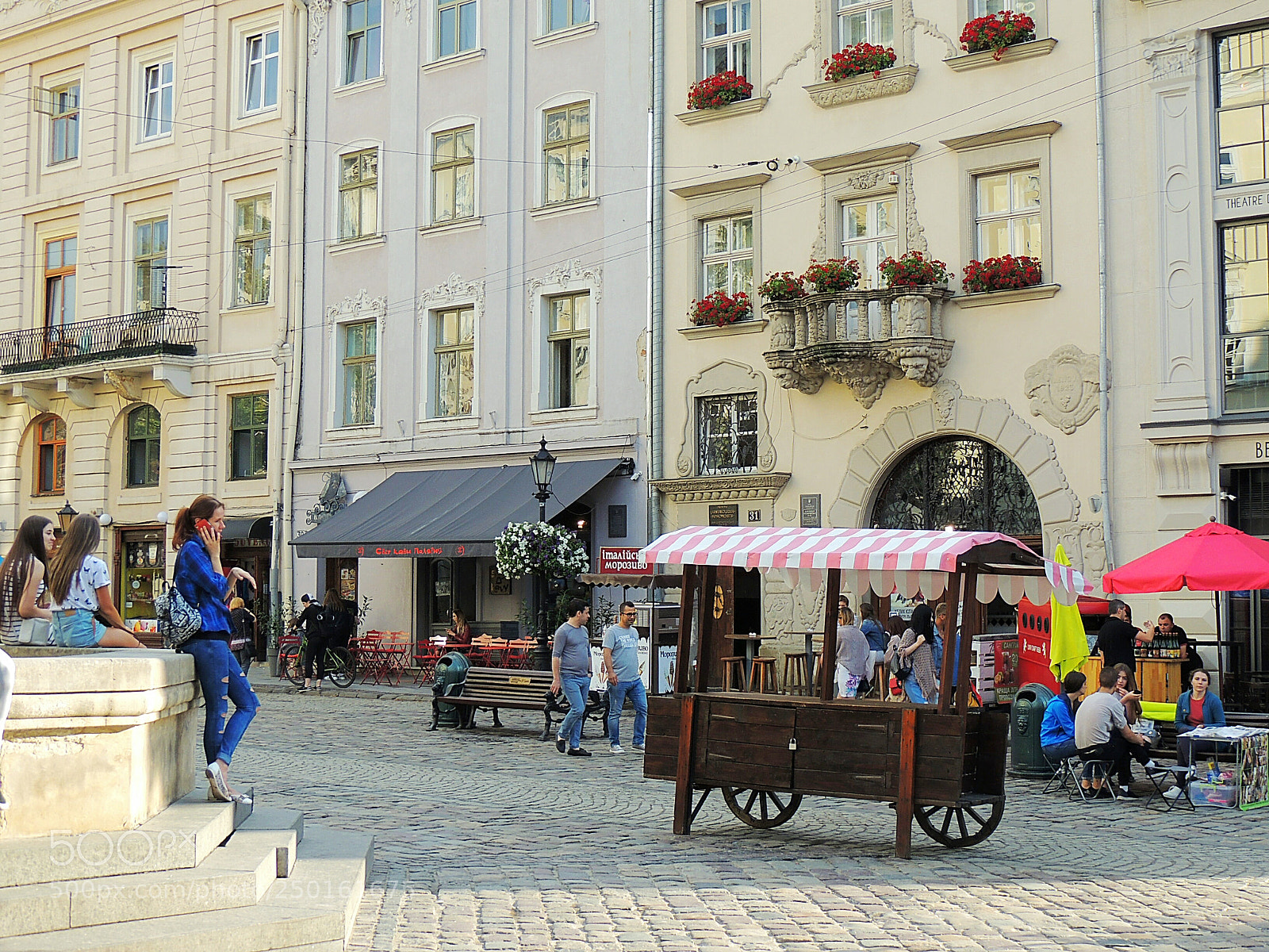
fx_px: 2016
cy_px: 476
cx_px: 634
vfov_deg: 26.6
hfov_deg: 34.9
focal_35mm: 55
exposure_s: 1/200
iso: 100
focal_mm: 9.8
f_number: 3.7
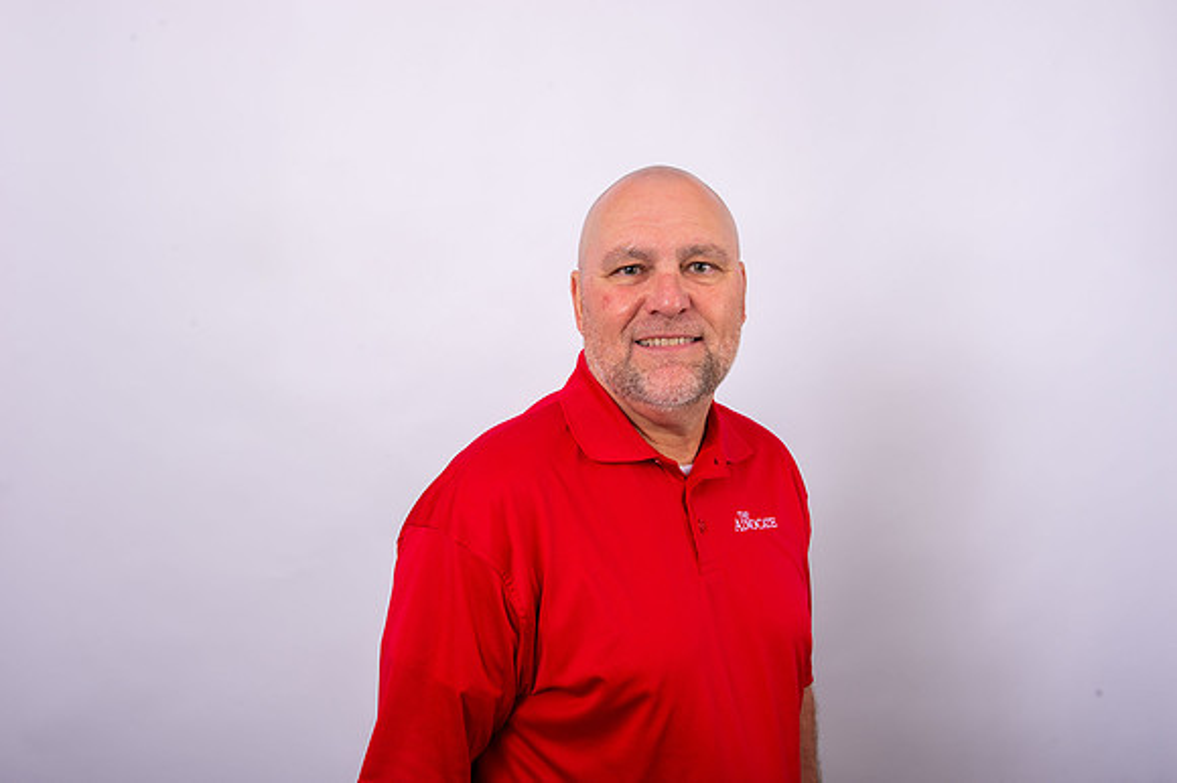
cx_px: 588
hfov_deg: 58.7
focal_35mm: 32
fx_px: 1046
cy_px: 392
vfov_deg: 41.1
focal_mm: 32
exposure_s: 1/250
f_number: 9
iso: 100
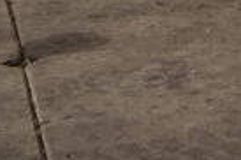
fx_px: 1204
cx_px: 514
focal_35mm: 180
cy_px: -372
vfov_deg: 6.7
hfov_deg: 10.3
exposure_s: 1/250
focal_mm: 24
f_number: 8
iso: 100
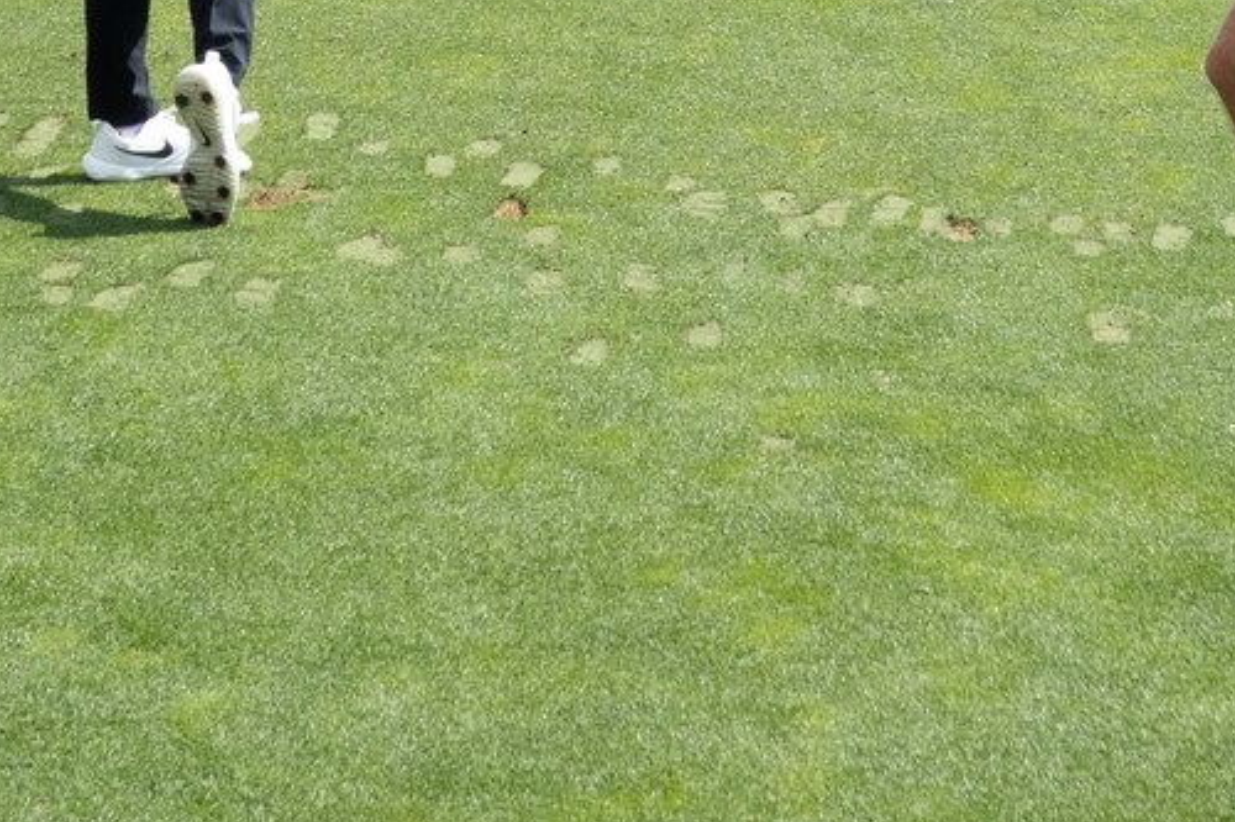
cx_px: 951
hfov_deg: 14.2
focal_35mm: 144
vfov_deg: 9.2
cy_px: -483
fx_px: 4938
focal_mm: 13.29
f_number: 5.6
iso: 100
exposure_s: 1/320
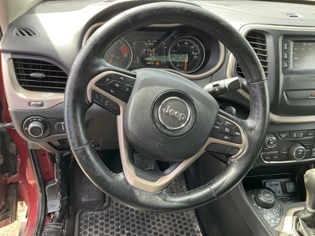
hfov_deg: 61.7
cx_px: 158
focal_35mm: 29
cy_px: 118
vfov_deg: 48.2
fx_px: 264
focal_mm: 3
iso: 50
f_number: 1.8
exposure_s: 1/122
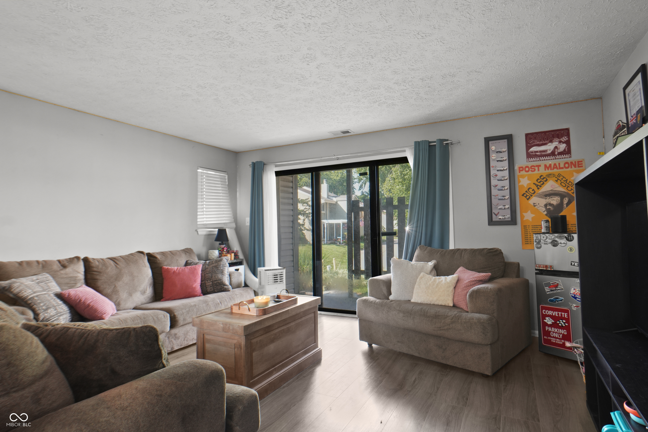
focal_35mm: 18
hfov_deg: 90.0
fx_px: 324
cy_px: 216
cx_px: 324
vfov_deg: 67.4
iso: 250
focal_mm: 12
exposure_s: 1
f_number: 9
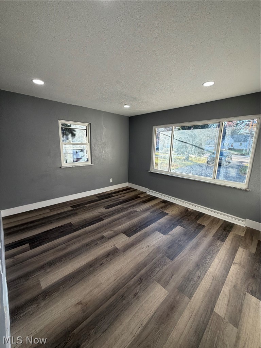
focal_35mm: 14
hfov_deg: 85.7
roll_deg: -1.8
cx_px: 130
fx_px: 141
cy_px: 174
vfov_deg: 102.1
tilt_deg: -10.9
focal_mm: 2.22
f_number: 2.2
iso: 64
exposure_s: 1/127
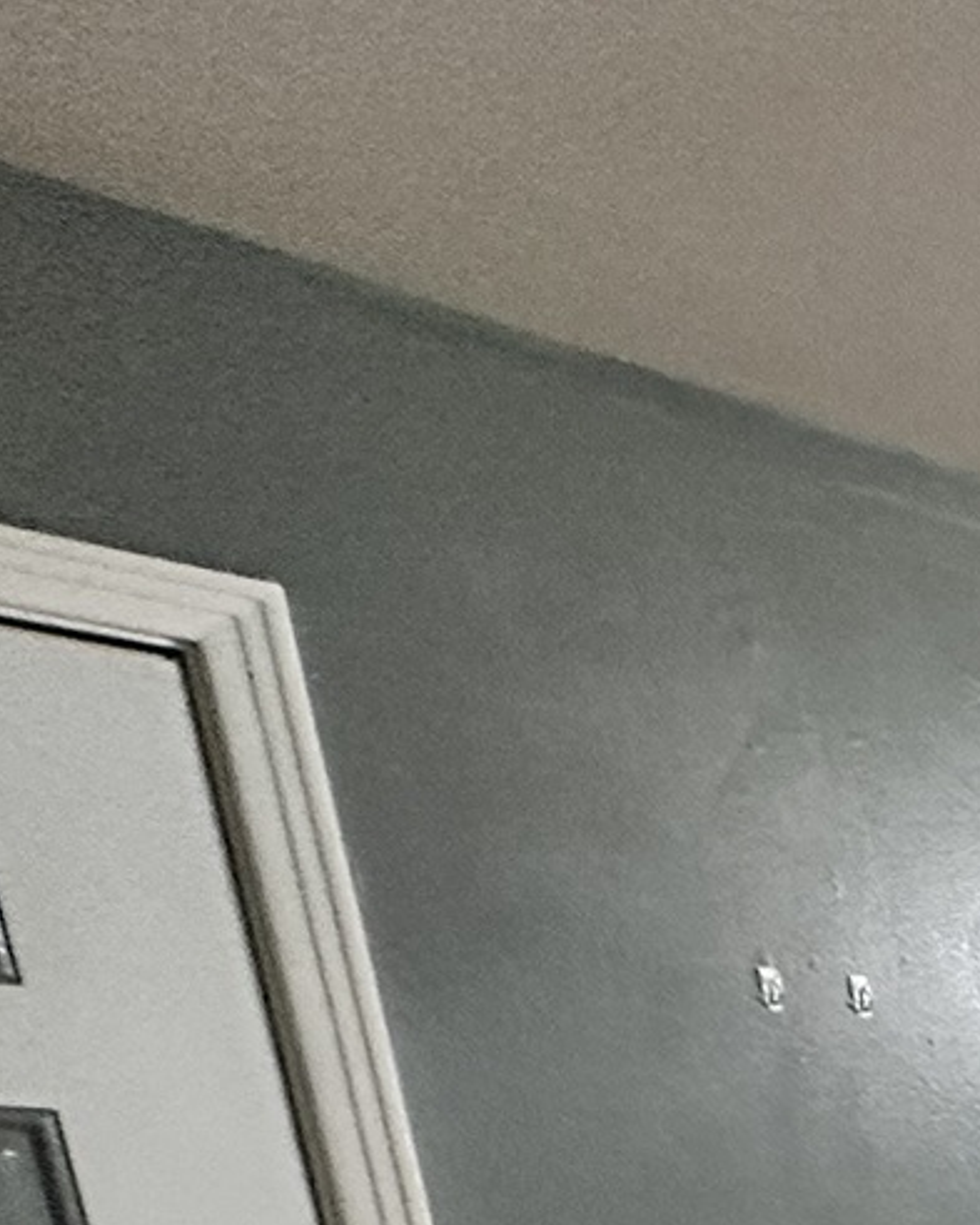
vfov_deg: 25.2
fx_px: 2066
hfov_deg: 14.1
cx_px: 2494
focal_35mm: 57
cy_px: 1829
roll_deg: -2.1
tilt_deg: -14.0
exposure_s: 1/60
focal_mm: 2.22
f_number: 2.2
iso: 160
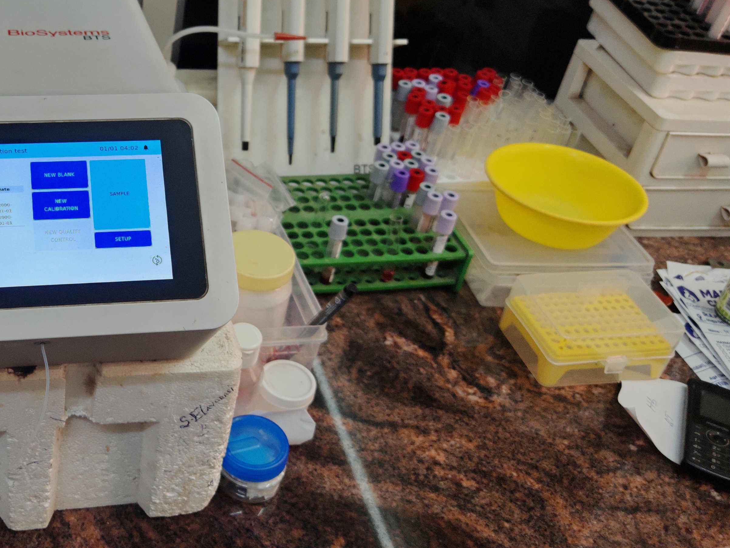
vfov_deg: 31.4
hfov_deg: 39.1
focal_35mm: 46
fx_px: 970
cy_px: 206
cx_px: 112
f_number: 1.9
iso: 125
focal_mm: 6.67
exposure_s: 1/50
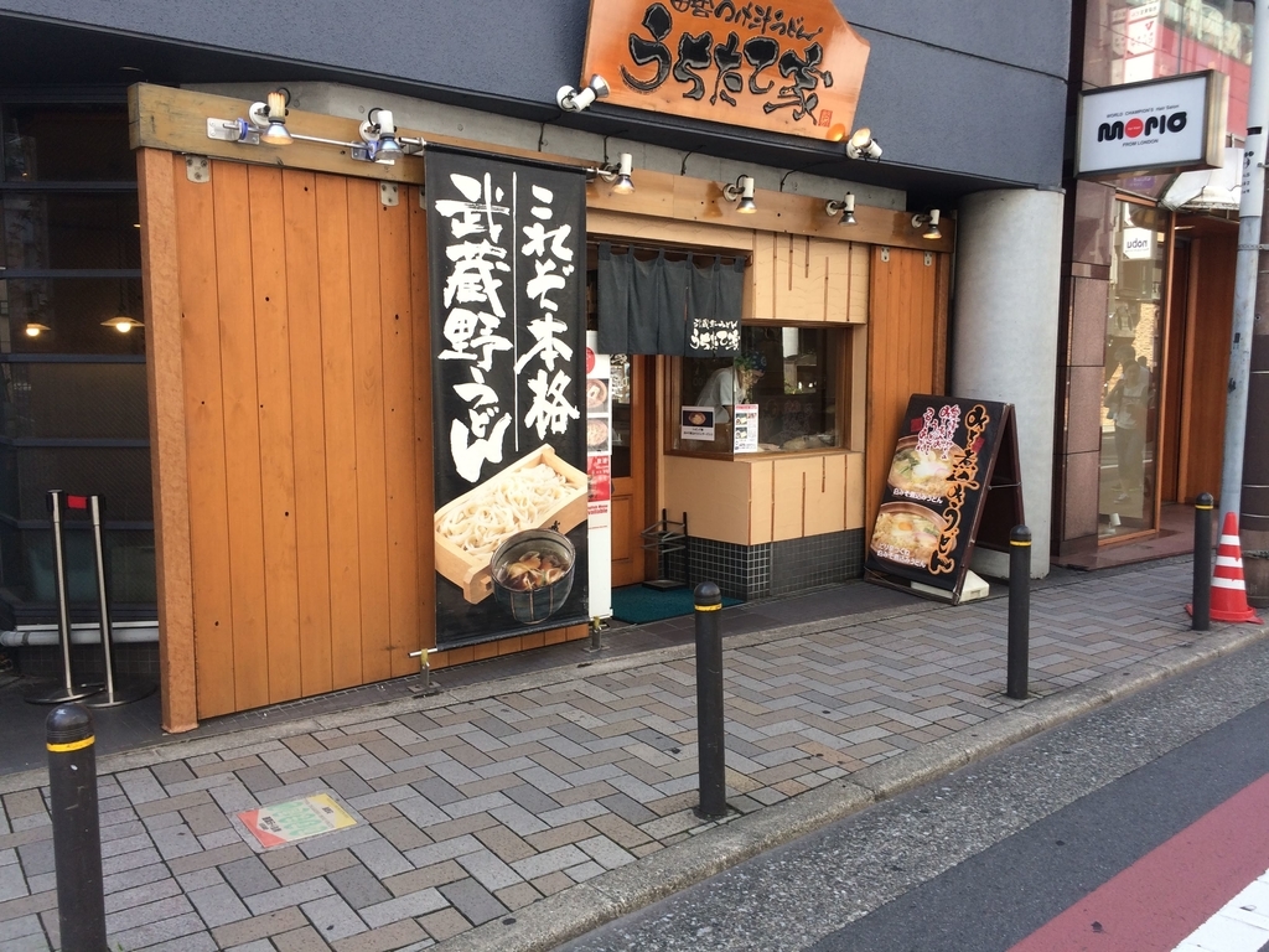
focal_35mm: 29
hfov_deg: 61.7
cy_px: 476
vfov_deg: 48.2
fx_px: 1063
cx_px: 634
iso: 32
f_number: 2.2
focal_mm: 4.15
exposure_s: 1/244
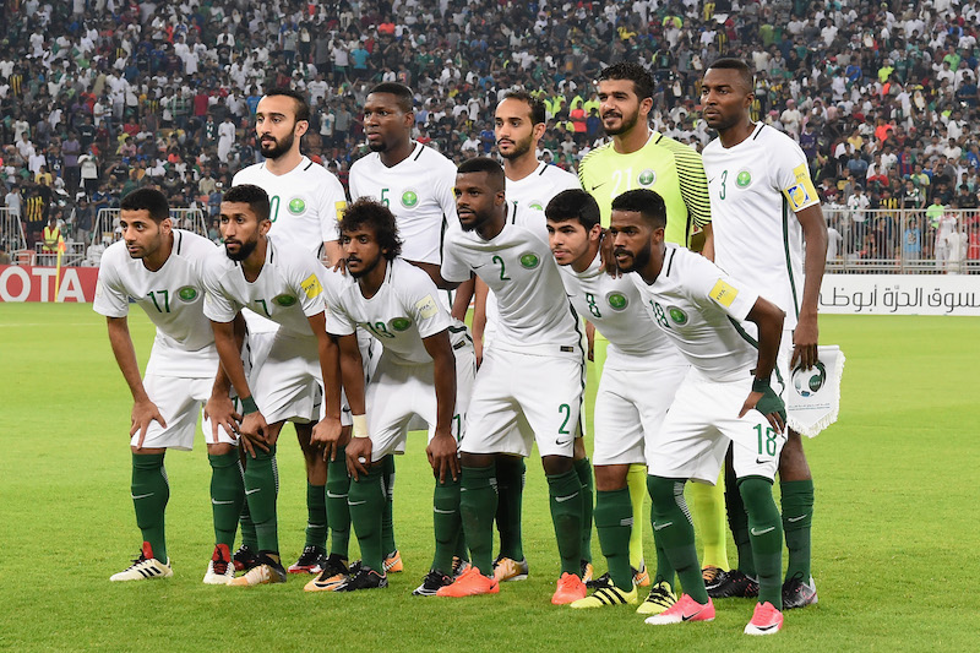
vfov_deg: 19.4
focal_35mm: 70
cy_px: 326
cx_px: 490
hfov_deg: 28.8
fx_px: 1905
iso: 4000
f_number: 8
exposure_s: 1/320
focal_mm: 70
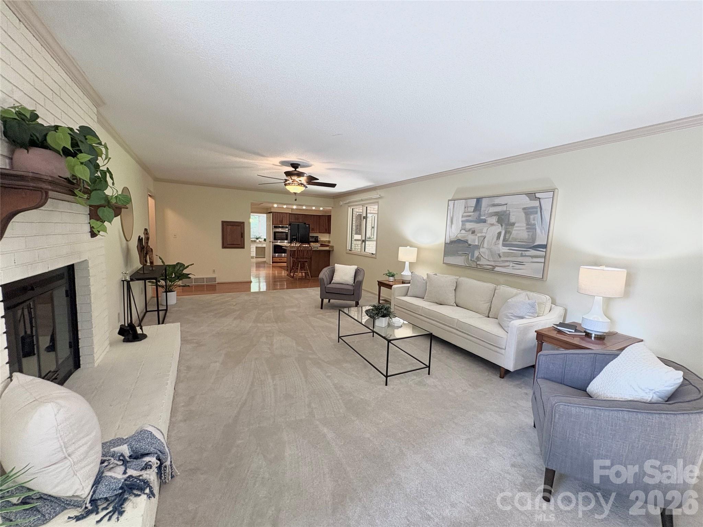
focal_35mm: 14
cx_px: 352
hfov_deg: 102.1
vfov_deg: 85.7
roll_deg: -1.8
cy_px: 264
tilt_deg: -5.8
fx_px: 284
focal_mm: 2.22
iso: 250
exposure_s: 1/60
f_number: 2.2
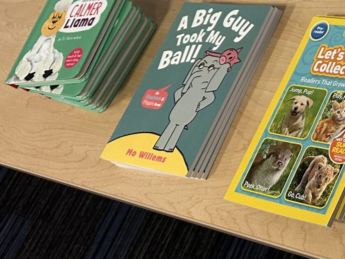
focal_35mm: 73
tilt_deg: -47.5
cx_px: 496
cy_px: 1
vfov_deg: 19.6
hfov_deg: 22.6
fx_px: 727
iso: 200
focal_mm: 6.86
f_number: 1.78
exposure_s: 1/60
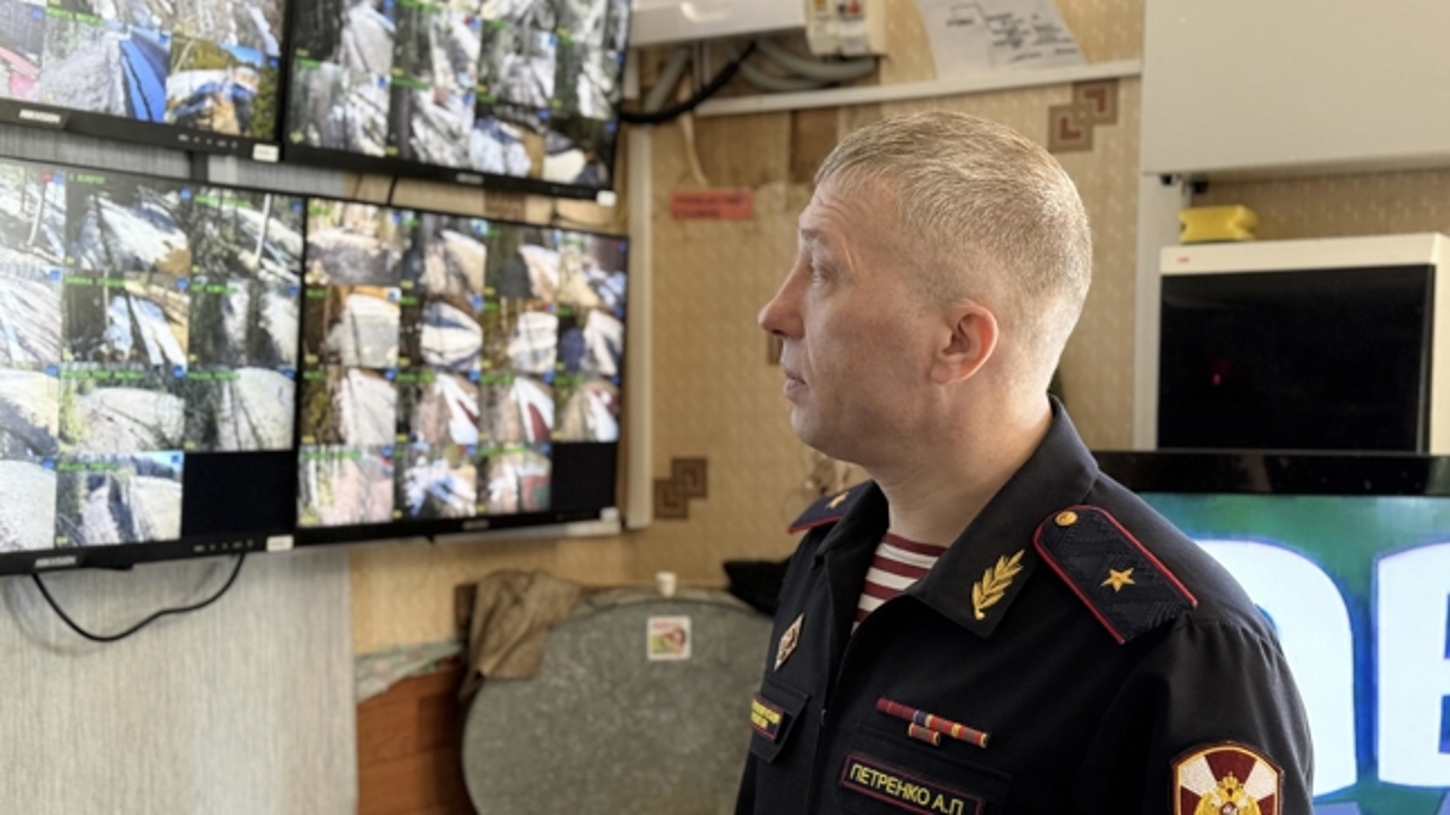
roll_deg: -0.2
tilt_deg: -2.7
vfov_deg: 22.1
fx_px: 2076
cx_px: 708
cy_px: 519
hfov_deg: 38.5
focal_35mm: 54
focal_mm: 6.76
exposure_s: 1/40
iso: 400
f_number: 1.78
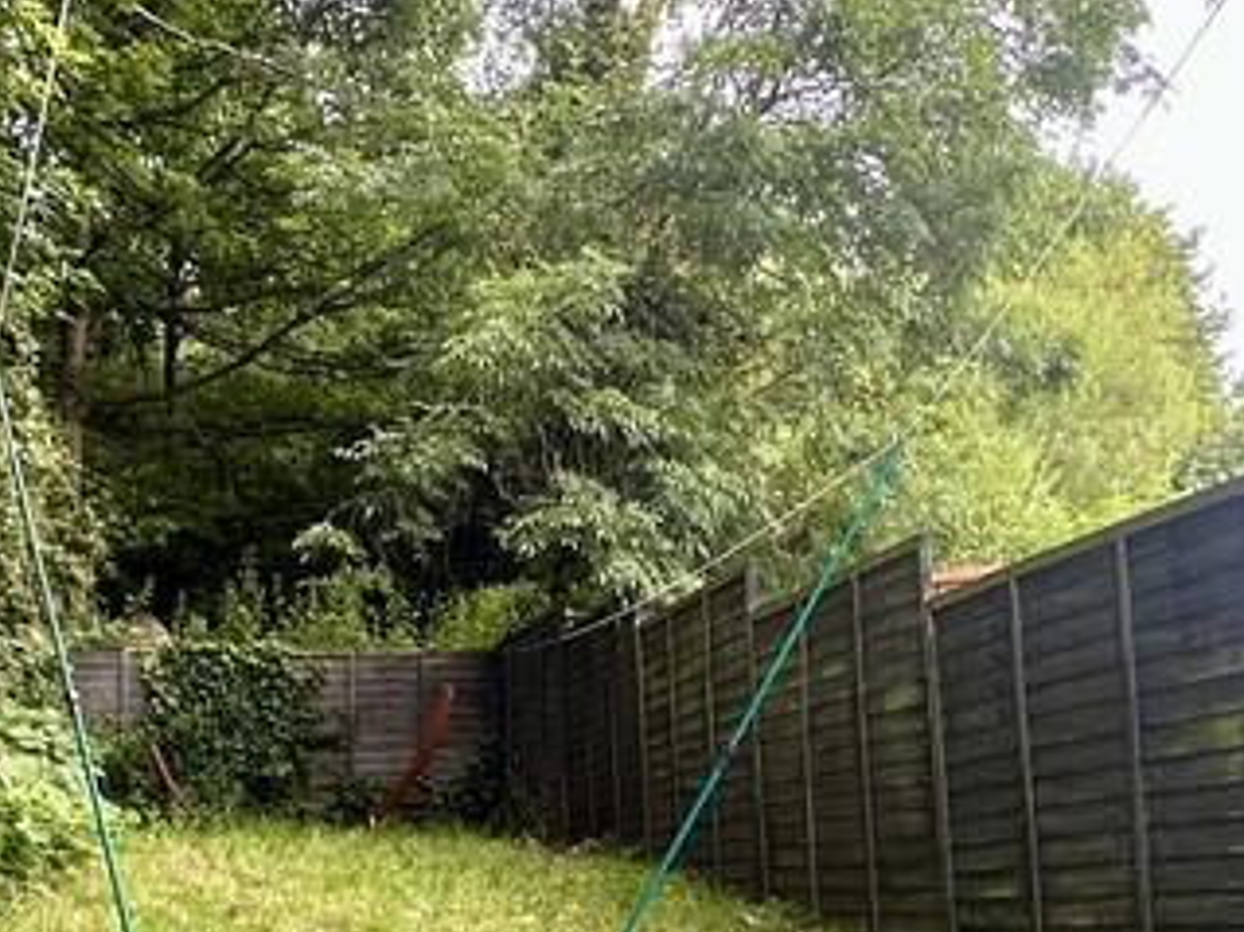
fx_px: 1617
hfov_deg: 41.9
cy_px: 901
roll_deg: +0.5
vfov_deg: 30.2
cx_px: 511
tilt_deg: +0.7
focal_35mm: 45
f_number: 2.2
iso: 100
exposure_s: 1/99
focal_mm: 2.22
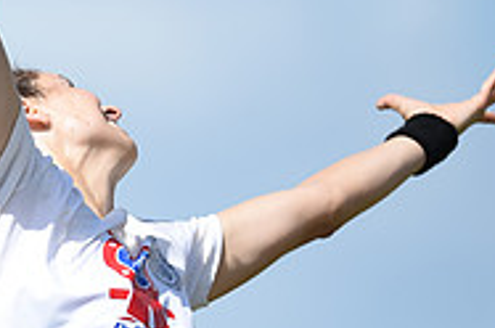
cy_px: 130
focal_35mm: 1241
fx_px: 17034
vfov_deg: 1.1
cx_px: -32
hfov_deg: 1.7
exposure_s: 1/5000
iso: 200
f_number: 2.8
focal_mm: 400
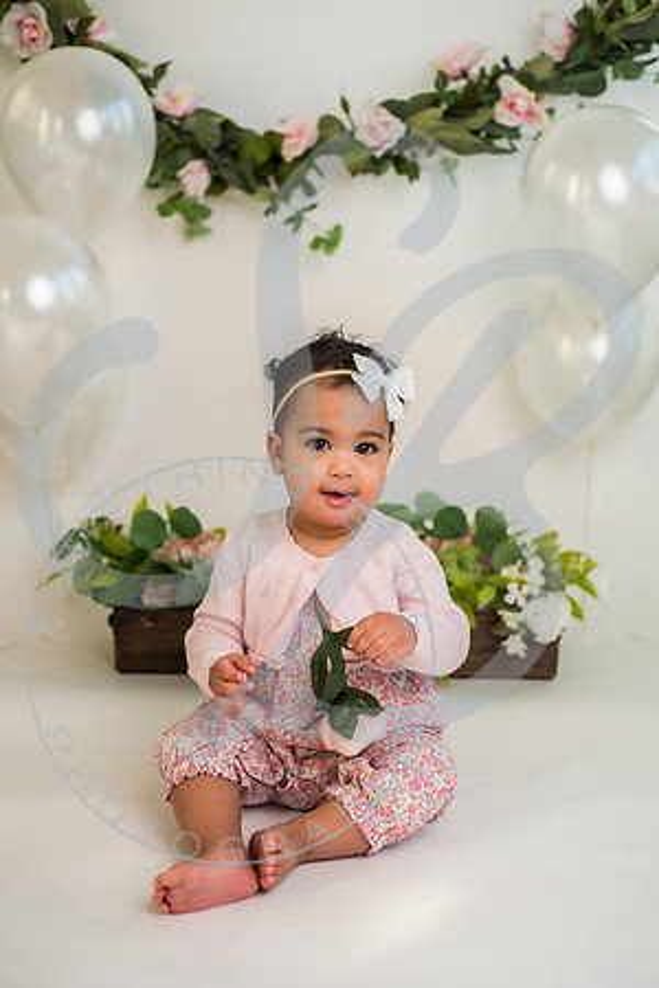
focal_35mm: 50
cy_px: 494
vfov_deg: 39.6
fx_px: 1373
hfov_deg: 27.0
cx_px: 330
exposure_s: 1/200
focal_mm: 50
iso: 100
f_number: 2.8
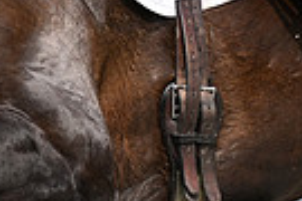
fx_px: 7205
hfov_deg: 2.4
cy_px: -6
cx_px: -315
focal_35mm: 859
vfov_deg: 1.6
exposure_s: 1/1250
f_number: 5.6
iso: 400
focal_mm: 200
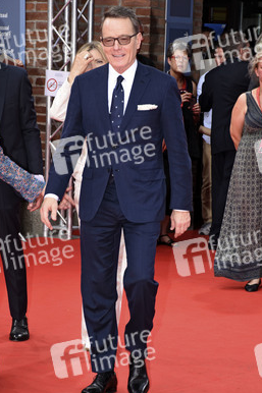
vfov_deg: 14.7
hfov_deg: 9.8
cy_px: 202
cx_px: 133
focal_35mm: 140
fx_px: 1530
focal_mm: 90
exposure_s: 1/160
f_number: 7.1
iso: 200
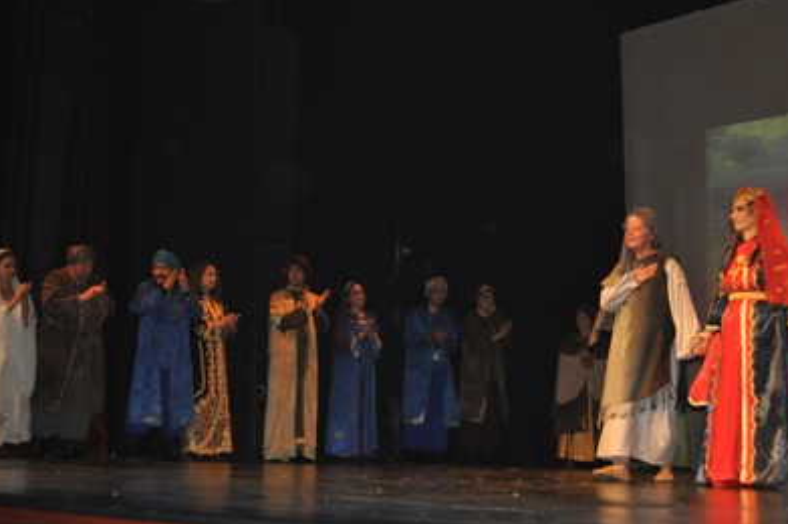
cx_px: 399
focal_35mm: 55
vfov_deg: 24.6
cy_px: 262
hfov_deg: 36.3
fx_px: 1203
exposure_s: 1/60
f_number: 4.8
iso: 800
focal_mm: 32
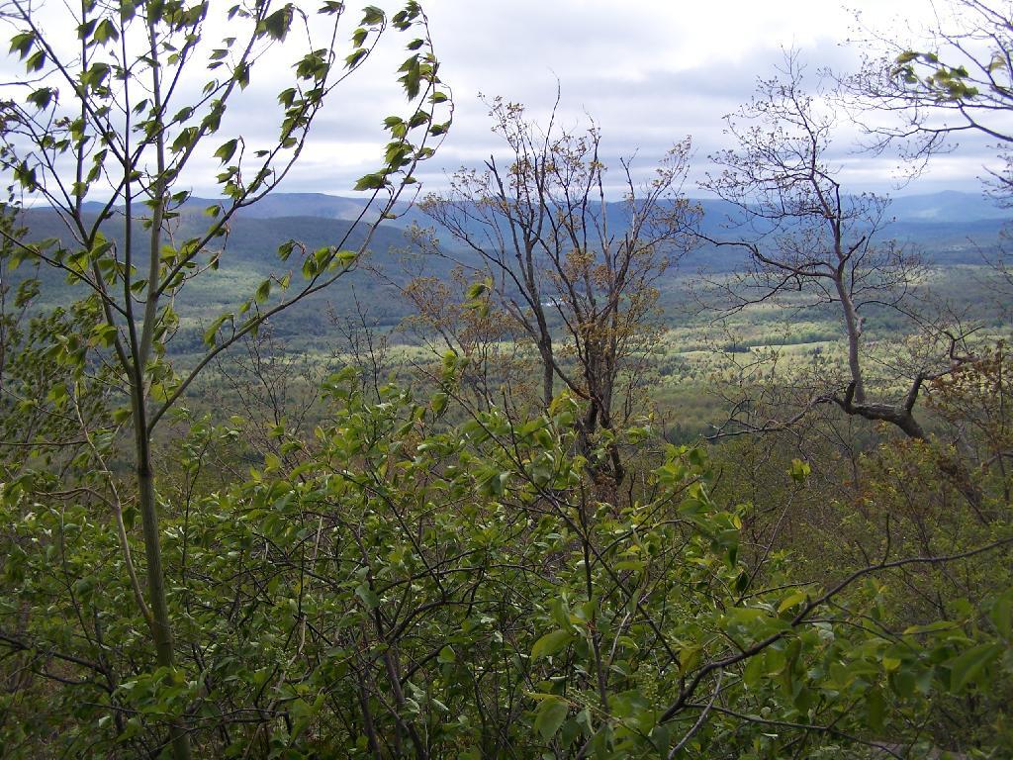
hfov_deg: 49.0
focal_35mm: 38
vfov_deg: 37.7
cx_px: 506
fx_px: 1112
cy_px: 380
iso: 80
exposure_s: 1/800
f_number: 2.8
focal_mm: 6.3
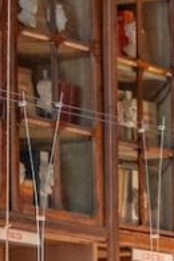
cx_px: 54
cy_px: -356
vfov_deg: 7.2
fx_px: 1944
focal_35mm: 268
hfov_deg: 5.1
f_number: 2.8
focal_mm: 47.2
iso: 3200
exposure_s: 1/50
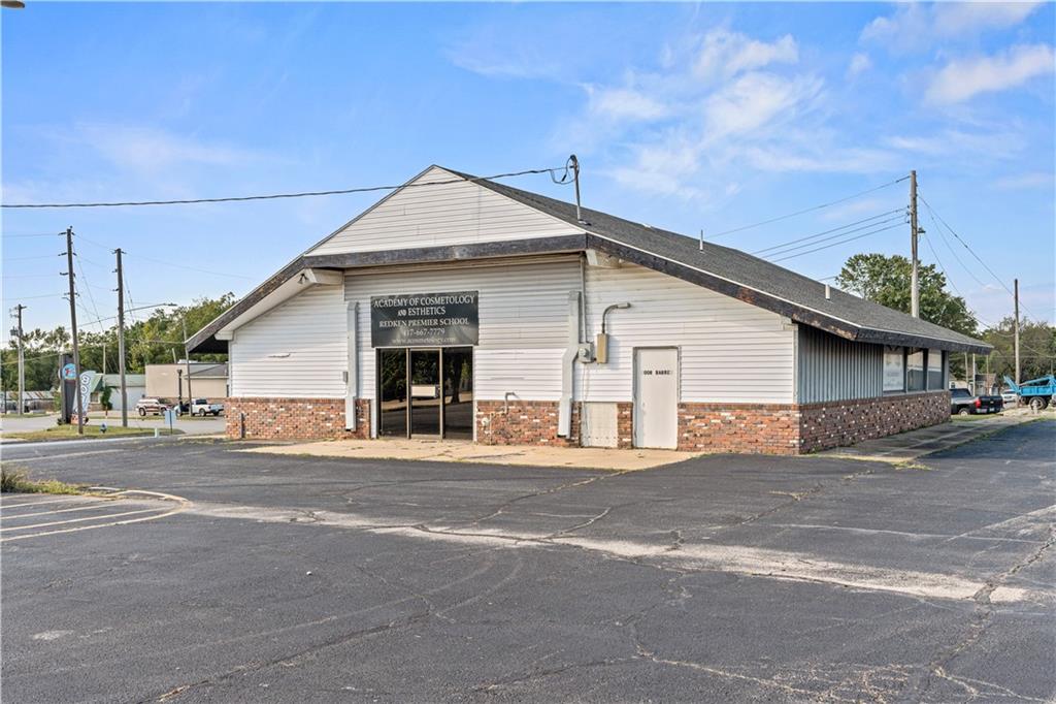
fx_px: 1012
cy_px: 352
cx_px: 528
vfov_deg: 38.3
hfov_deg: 55.1
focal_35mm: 34
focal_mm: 34.5
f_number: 8
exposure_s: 1/400
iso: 200
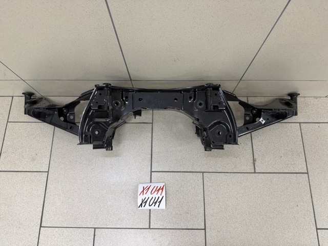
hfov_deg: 71.6
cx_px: 164
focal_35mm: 24
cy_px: 123
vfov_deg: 56.8
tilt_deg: -72.6
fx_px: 227
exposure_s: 1/50
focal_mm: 6.76
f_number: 1.78
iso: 160
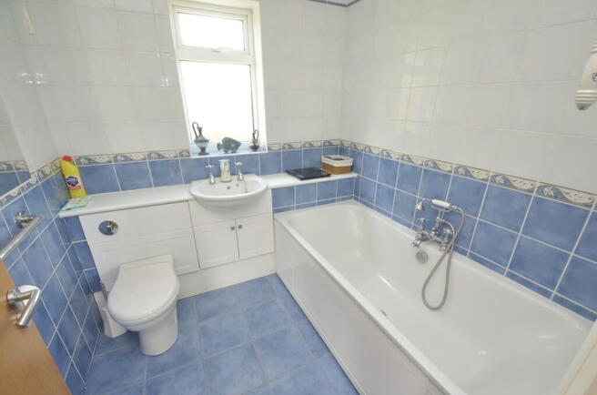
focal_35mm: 15
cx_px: 298
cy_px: 198
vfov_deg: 77.0
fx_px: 248
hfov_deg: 100.5
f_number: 7.1
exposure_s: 1/60
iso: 800
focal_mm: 10
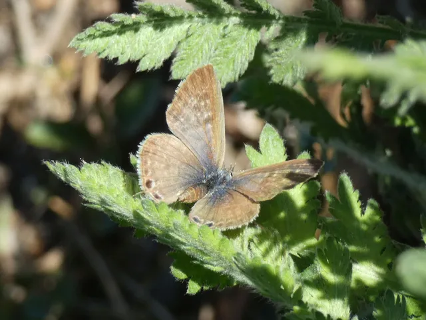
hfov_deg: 14.6
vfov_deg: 11.0
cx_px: 213
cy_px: 160
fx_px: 1661
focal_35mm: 135
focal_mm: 24.2
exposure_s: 1/80
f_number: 5.3
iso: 80
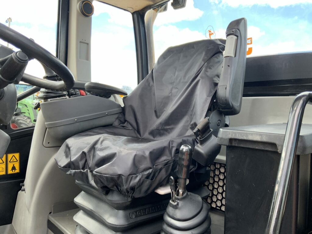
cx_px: 156
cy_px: 117
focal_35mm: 29
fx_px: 261
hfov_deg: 61.7
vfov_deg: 48.2
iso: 20
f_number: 1.8
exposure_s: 1/122
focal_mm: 3
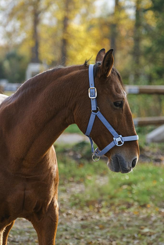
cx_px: 82
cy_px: 122
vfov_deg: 9.2
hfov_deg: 6.2
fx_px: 1523
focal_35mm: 223
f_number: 4.5
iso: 800
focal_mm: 148.4
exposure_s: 1/1000
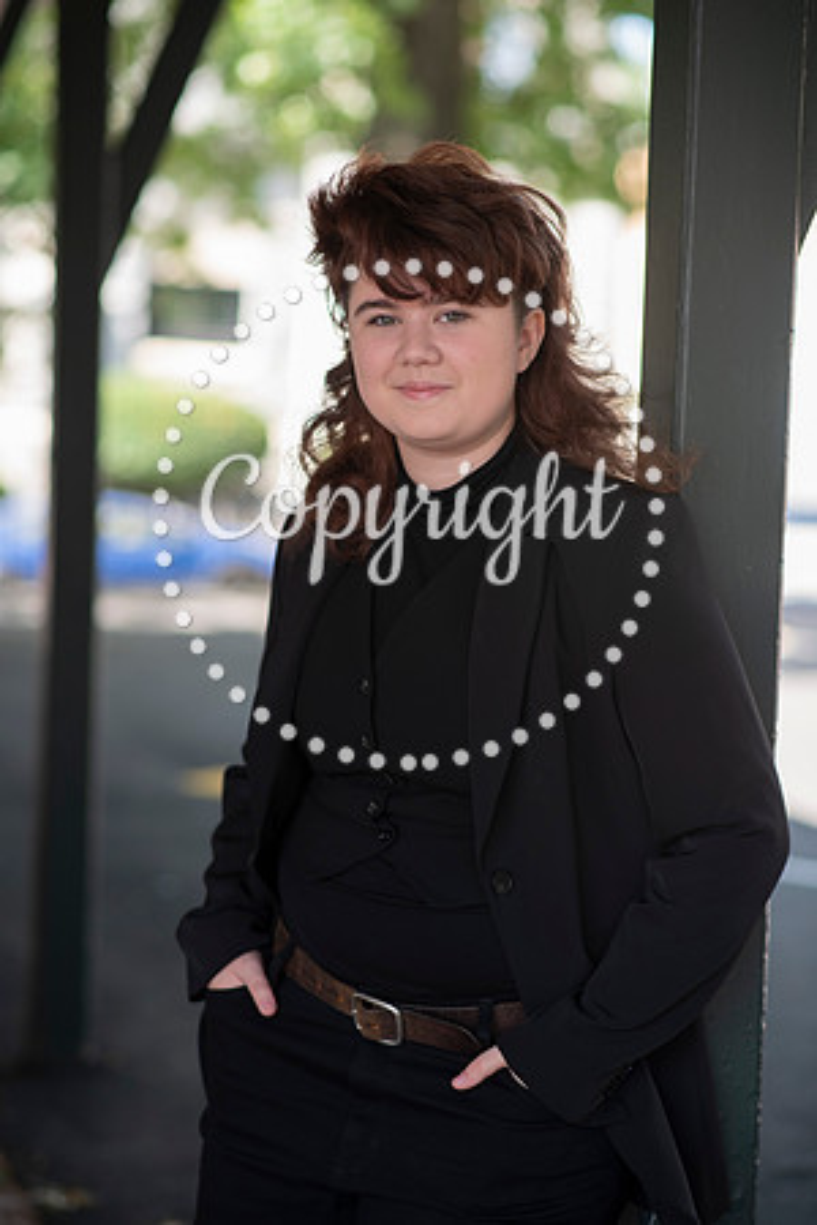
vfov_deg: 23.9
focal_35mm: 85
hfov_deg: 16.1
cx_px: 408
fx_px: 2893
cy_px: 612
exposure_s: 1/320
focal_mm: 85
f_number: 2.5
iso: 200
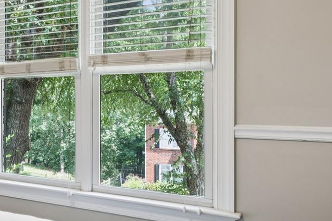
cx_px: -58
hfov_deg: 33.3
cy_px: 110
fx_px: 455
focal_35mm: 49
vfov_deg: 27.3
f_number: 13
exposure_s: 1/3.33
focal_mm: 16.8
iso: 100
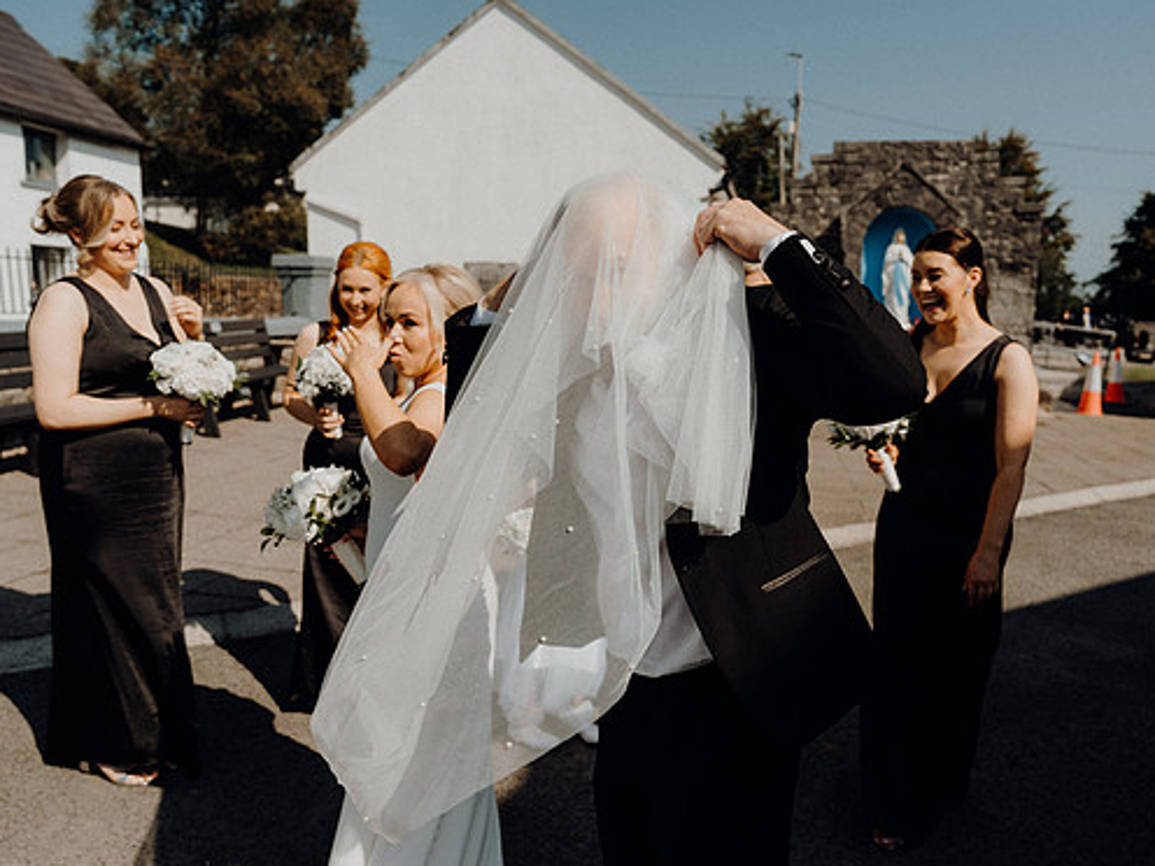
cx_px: 612
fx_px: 901
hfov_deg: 65.3
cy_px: 430
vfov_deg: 51.4
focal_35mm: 27
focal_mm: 24
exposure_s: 1/3200
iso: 125
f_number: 3.2
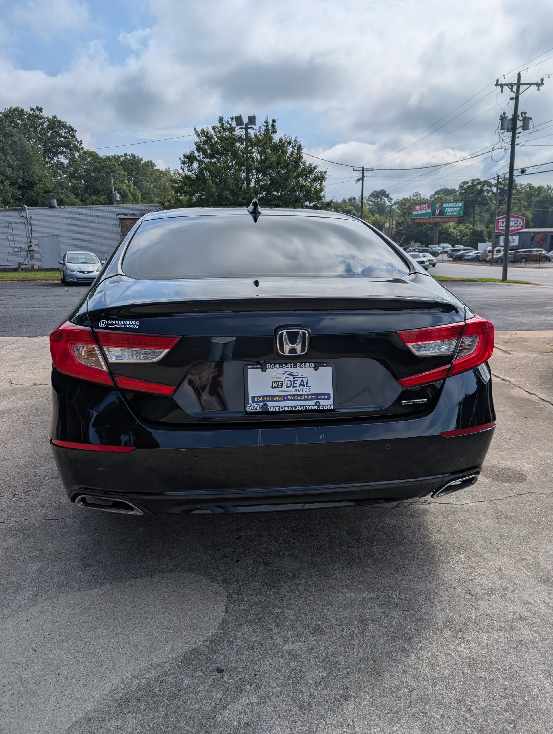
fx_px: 510
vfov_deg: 71.5
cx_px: 276
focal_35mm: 24
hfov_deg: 56.9
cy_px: 367
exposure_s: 1/2604
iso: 20
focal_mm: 6.9
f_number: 1.68
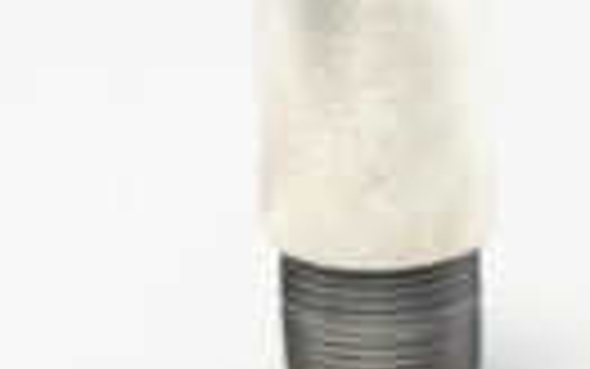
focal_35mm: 468
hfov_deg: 4.5
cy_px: 54
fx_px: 7528
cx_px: 396
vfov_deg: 2.8
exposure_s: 1/160
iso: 100
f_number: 7.1
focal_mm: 150
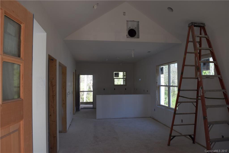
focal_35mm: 27
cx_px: 114
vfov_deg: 47.9
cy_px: 76
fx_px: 172
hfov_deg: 67.4
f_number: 6.3
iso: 400
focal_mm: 18
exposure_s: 1/160
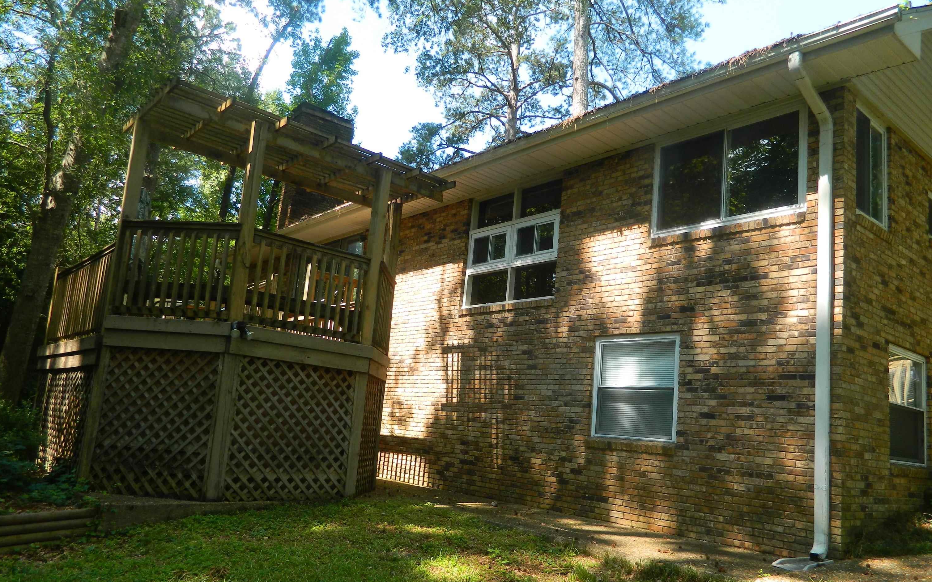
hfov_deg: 68.4
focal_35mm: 27
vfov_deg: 45.9
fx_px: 686
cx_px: 467
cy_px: 327
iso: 80
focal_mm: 4.5
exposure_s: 1/200
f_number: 3.1
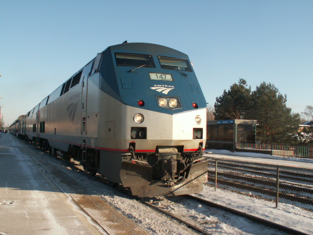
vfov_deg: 38.7
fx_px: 335
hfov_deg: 50.1
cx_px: 156
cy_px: 118
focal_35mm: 37
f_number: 5
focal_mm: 6.13
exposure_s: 1/250
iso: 50
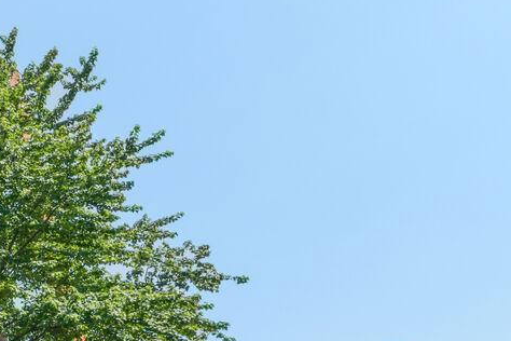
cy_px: 229
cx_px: -360
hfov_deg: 23.8
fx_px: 724
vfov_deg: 26.3
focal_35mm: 51
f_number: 11
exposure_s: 1/160
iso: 200
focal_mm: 14
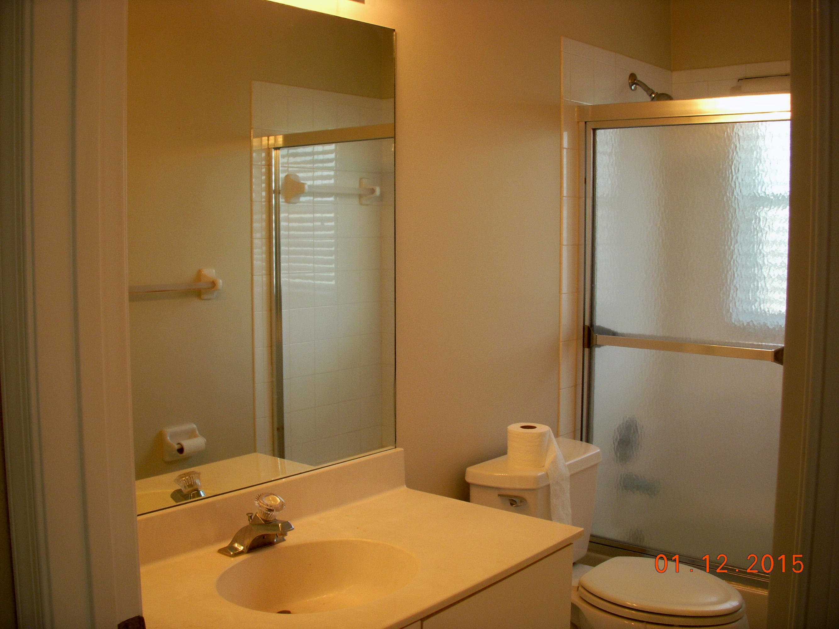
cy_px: 314
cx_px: 420
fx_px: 921
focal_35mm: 38
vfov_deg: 37.7
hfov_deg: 49.0
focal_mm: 6.3
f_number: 3.3
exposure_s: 1/30
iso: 125
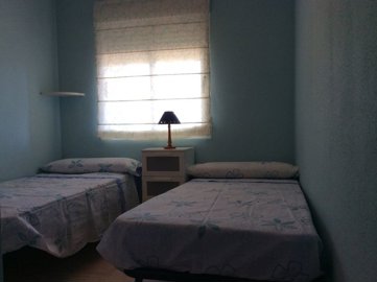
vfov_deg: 42.9
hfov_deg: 55.4
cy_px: 141
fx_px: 359
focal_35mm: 33
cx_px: 188
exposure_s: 1/60
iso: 50
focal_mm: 3.3
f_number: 2.4
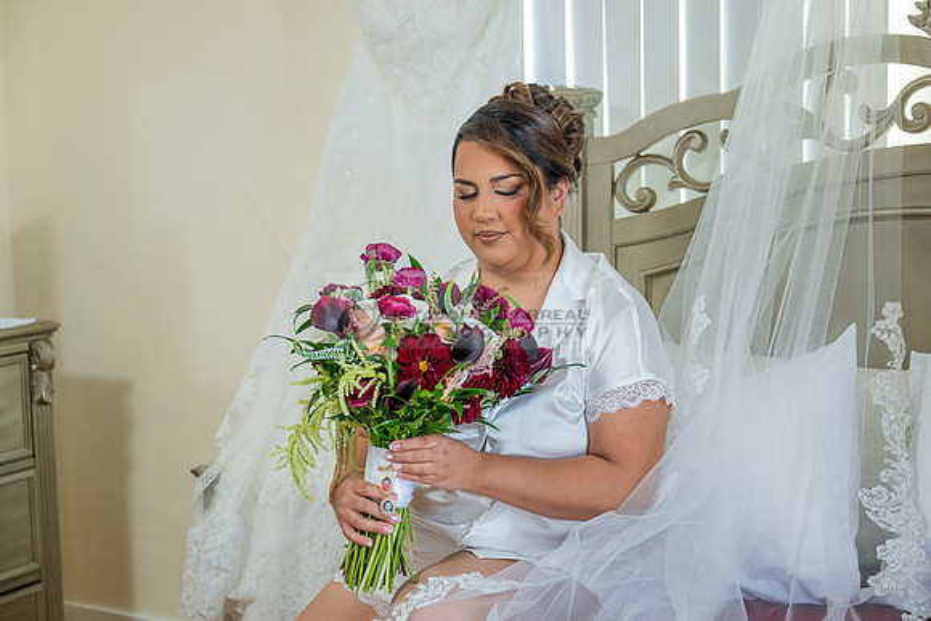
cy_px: 310
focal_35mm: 58
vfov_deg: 23.4
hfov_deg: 34.5
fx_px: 1500
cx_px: 466
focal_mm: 58
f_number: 3.5
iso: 640
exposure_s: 1/125
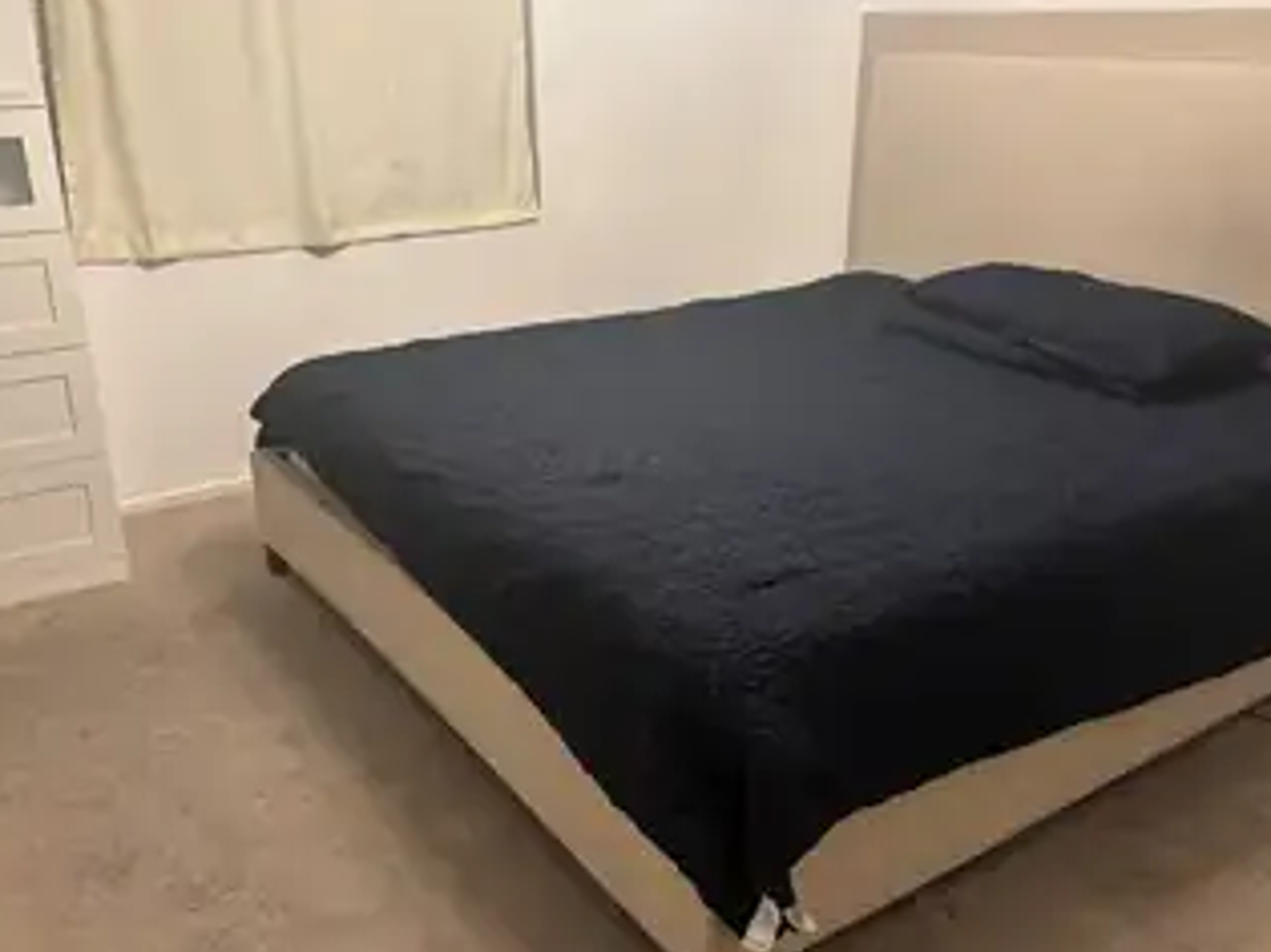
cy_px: 460
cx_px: 690
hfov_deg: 55.3
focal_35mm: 33
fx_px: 1211
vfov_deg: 42.9
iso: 250
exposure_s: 1/60
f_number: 1.6
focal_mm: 5.96
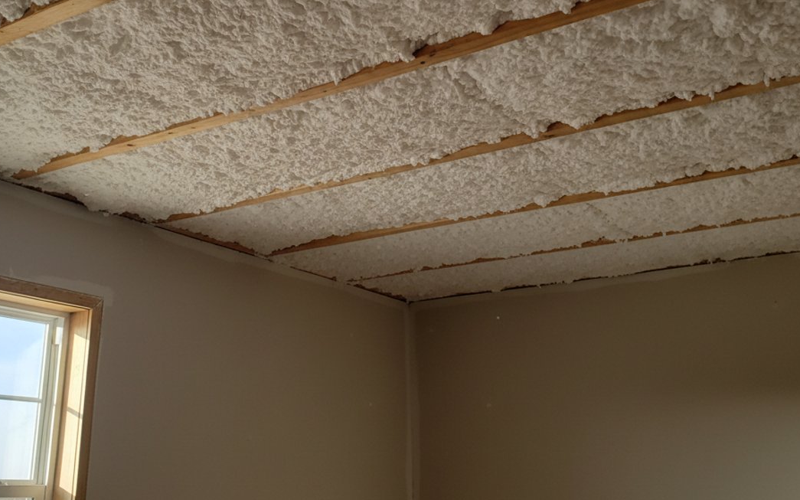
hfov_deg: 66.4
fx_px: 610
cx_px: 374
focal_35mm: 28
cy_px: 173
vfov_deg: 44.0
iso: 951
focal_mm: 6.4
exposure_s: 1/1007
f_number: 1.8
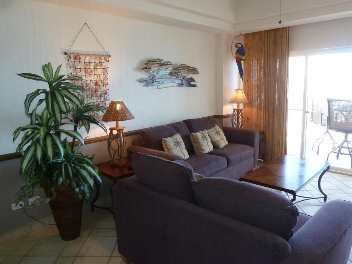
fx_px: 264
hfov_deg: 67.3
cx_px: 169
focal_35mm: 26
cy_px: 130
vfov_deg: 53.0
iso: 200
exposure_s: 1/30
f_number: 3.3
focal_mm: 4.1
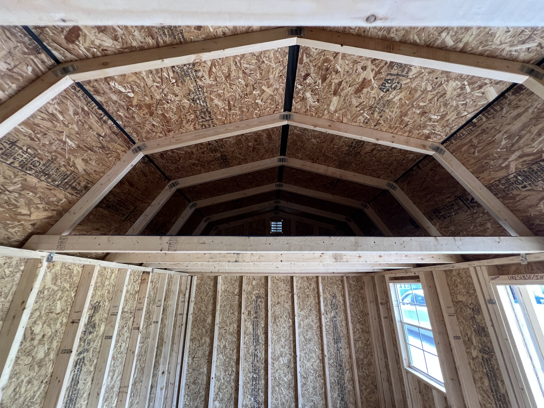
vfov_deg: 89.9
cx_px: 272
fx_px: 204
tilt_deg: +20.3
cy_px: 204
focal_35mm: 13
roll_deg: +0.4
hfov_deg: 106.2
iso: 250
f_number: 1.8
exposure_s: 1/95
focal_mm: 1.57
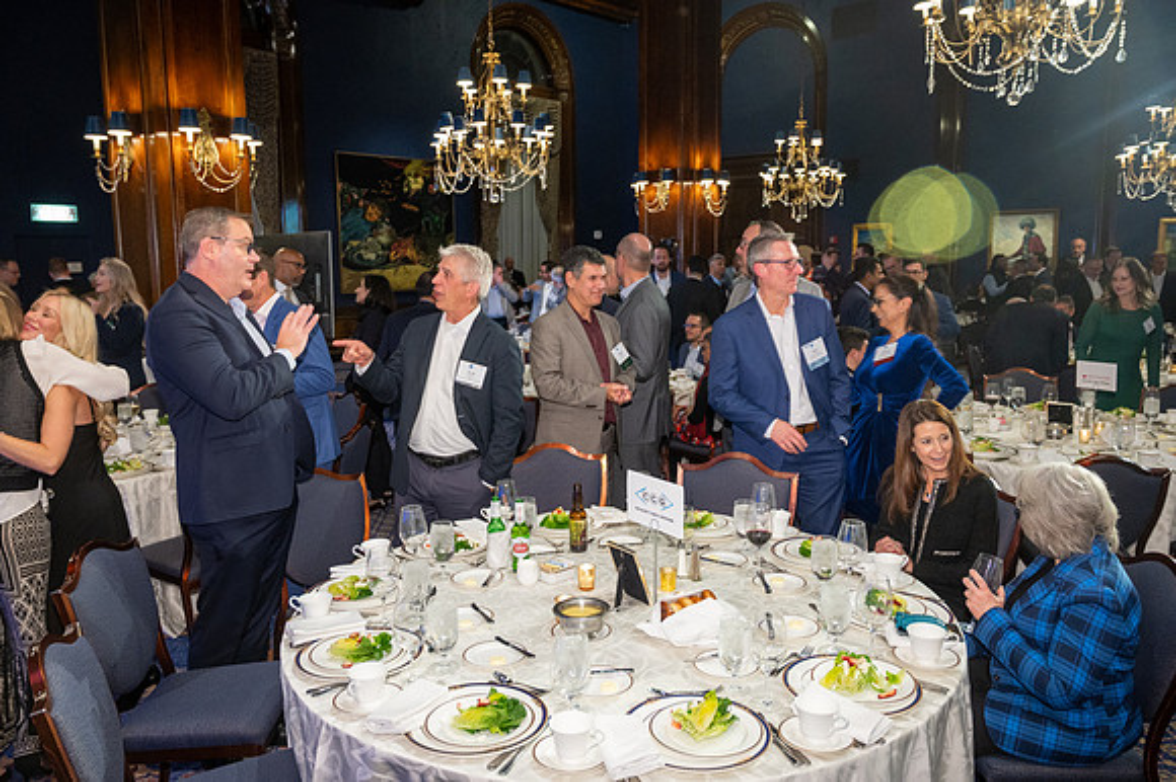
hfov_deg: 64.6
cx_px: 588
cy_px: 391
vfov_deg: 45.6
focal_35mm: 28
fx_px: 930
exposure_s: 1/30
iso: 2500
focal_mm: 28.5
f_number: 4
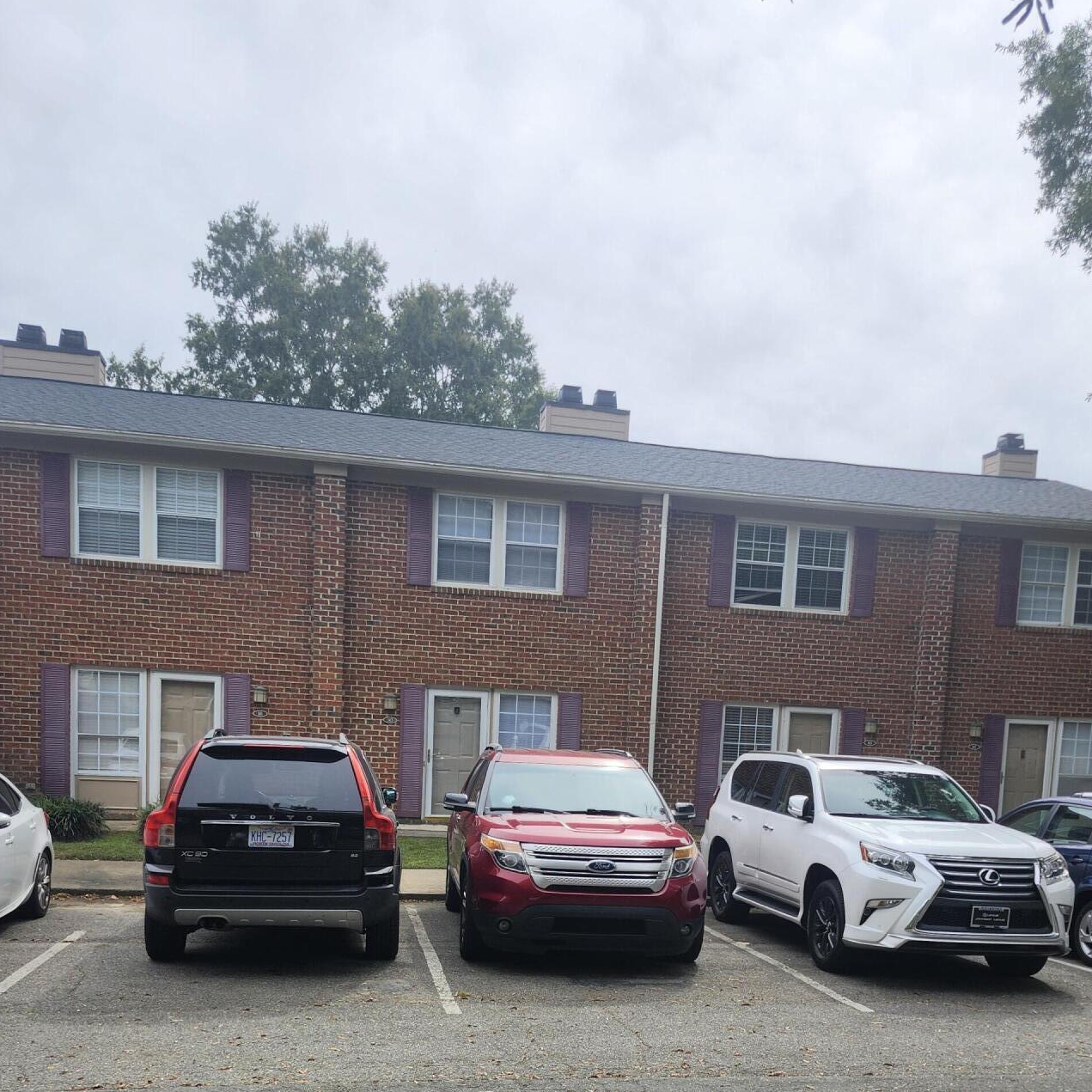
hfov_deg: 51.1
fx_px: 1142
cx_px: 567
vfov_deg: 48.6
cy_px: 850
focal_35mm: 32
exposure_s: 1/1218
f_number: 1.8
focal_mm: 5.54
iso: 25
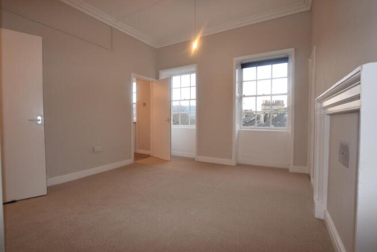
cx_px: 188
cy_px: 126
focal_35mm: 16
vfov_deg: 72.1
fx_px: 173
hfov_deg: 95.0
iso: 800
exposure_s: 1/100
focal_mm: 11
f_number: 5
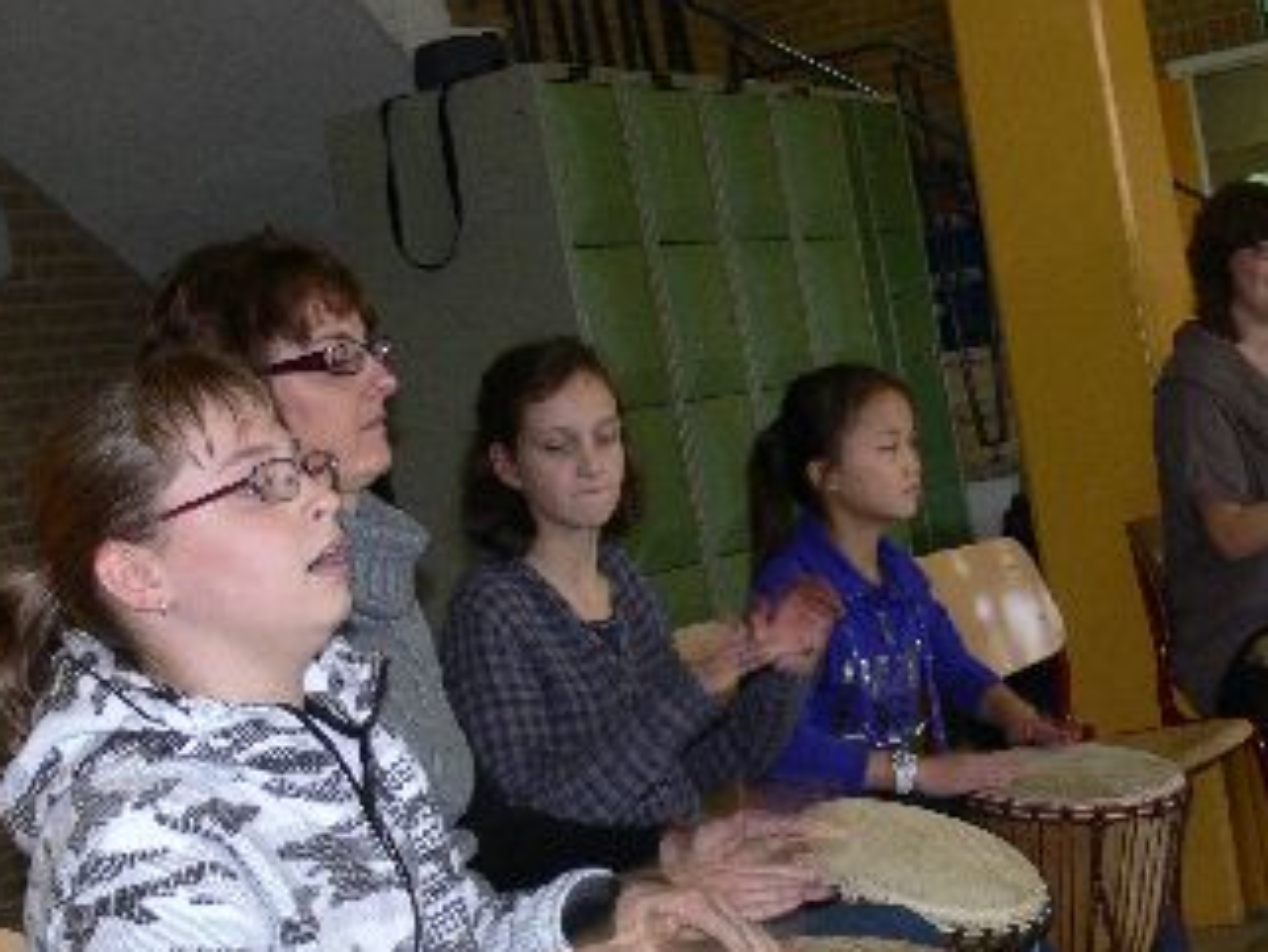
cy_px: 782
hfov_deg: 27.3
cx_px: 814
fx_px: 2602
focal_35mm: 71
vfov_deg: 20.5
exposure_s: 1/30
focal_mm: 8
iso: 100
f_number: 2.8
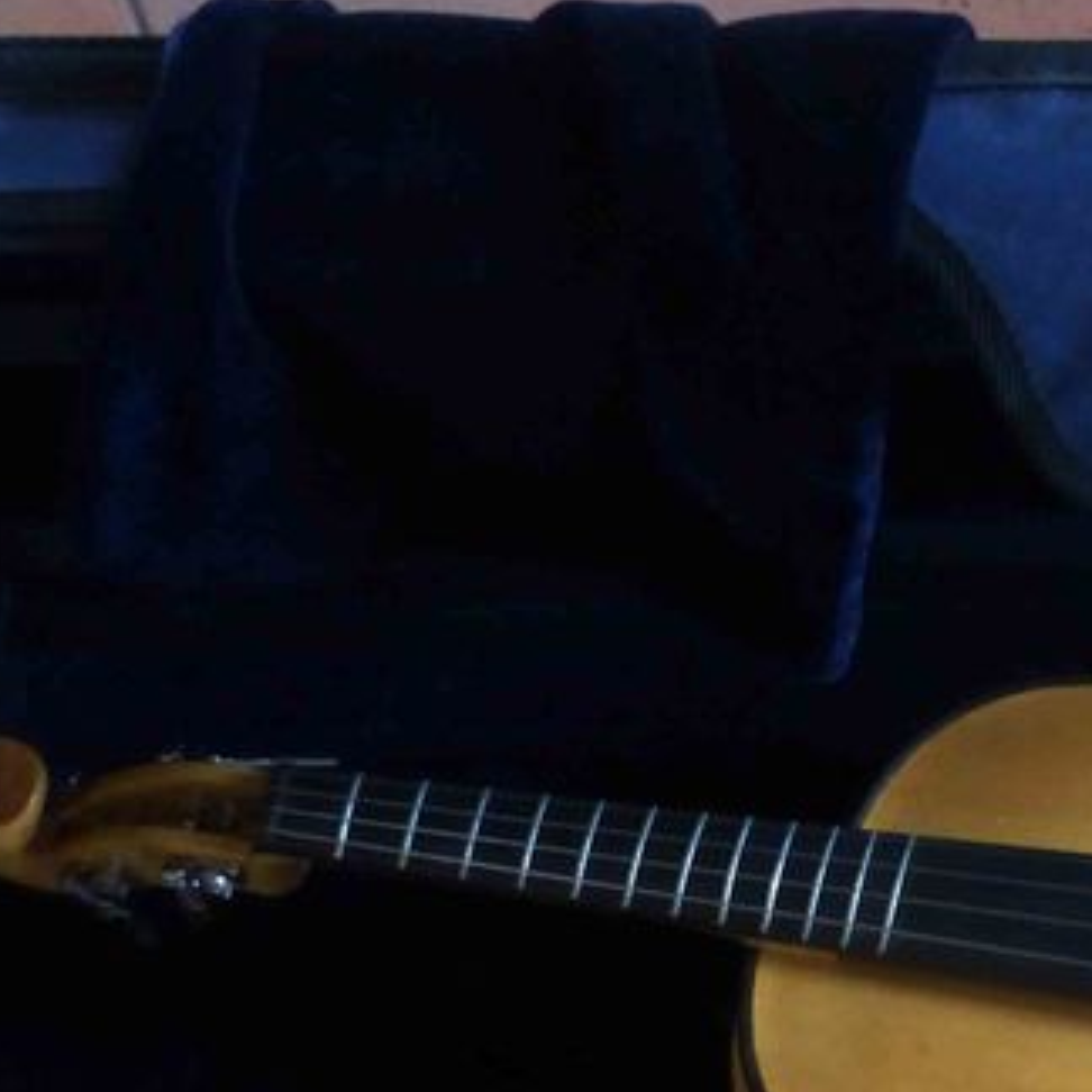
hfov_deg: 15.7
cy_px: 822
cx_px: 1092
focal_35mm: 109
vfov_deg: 15.9
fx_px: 3890
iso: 640
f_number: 2.8
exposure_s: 1/4
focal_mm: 7
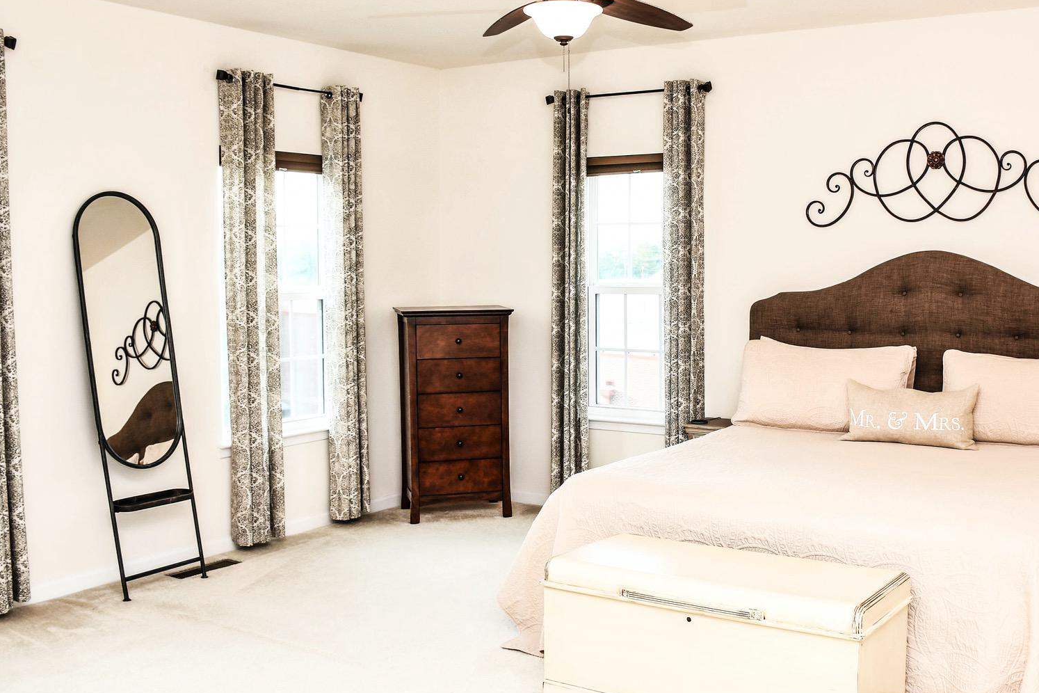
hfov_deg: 51.2
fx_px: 1068
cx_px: 666
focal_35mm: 37
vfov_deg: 35.9
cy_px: 303
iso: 320
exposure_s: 1/60
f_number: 4
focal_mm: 18
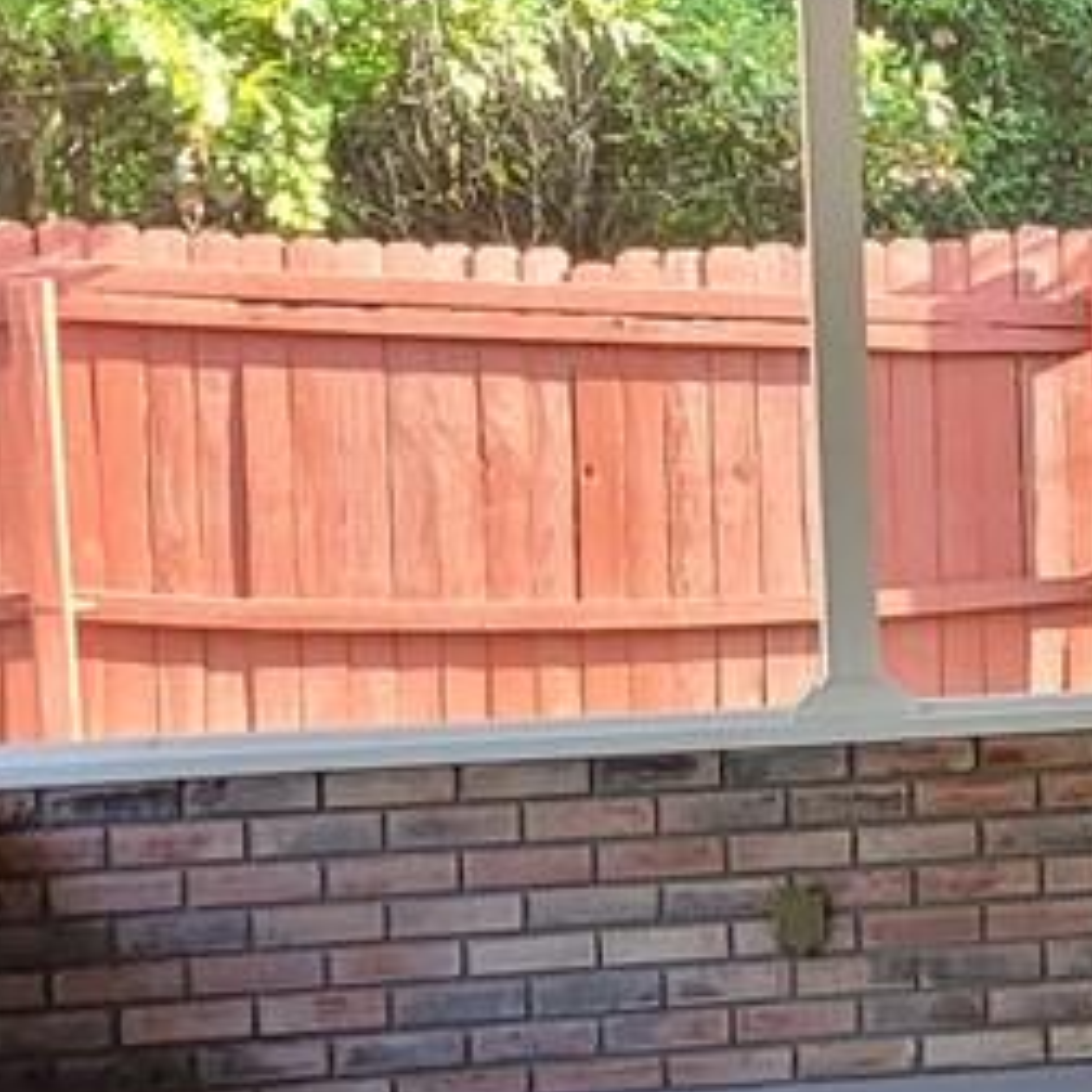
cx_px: 2392
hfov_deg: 10.6
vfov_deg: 12.0
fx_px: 5211
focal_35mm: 146
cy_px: 594
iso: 160
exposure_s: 1/120
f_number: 1.8
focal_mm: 5.4
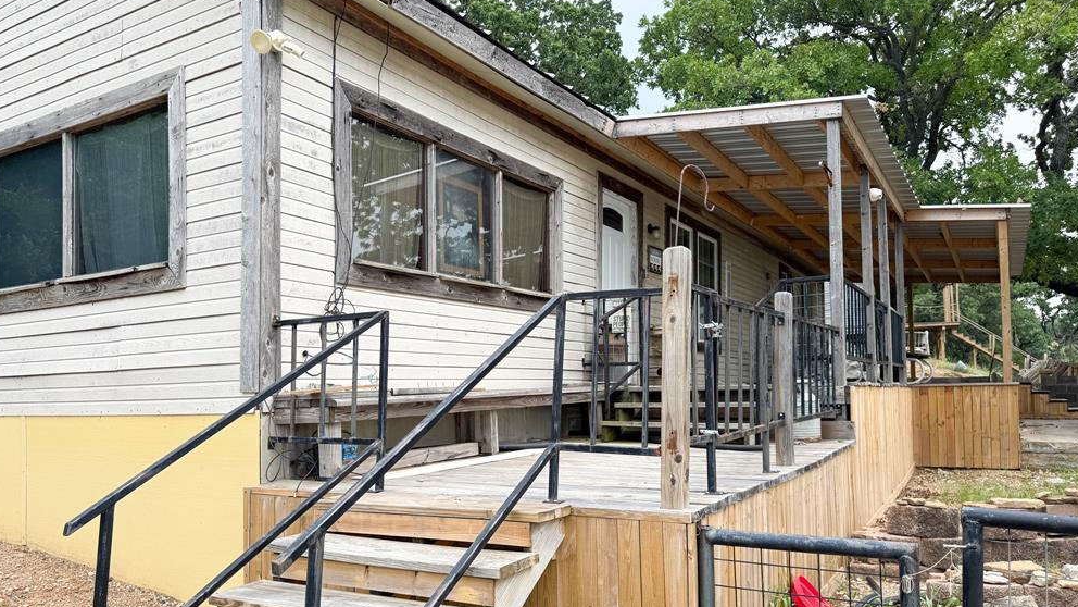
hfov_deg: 69.8
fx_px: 772
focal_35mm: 27
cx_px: 526
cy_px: 368
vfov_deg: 42.7
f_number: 1.78
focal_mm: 6.76
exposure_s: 1/1094
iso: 80
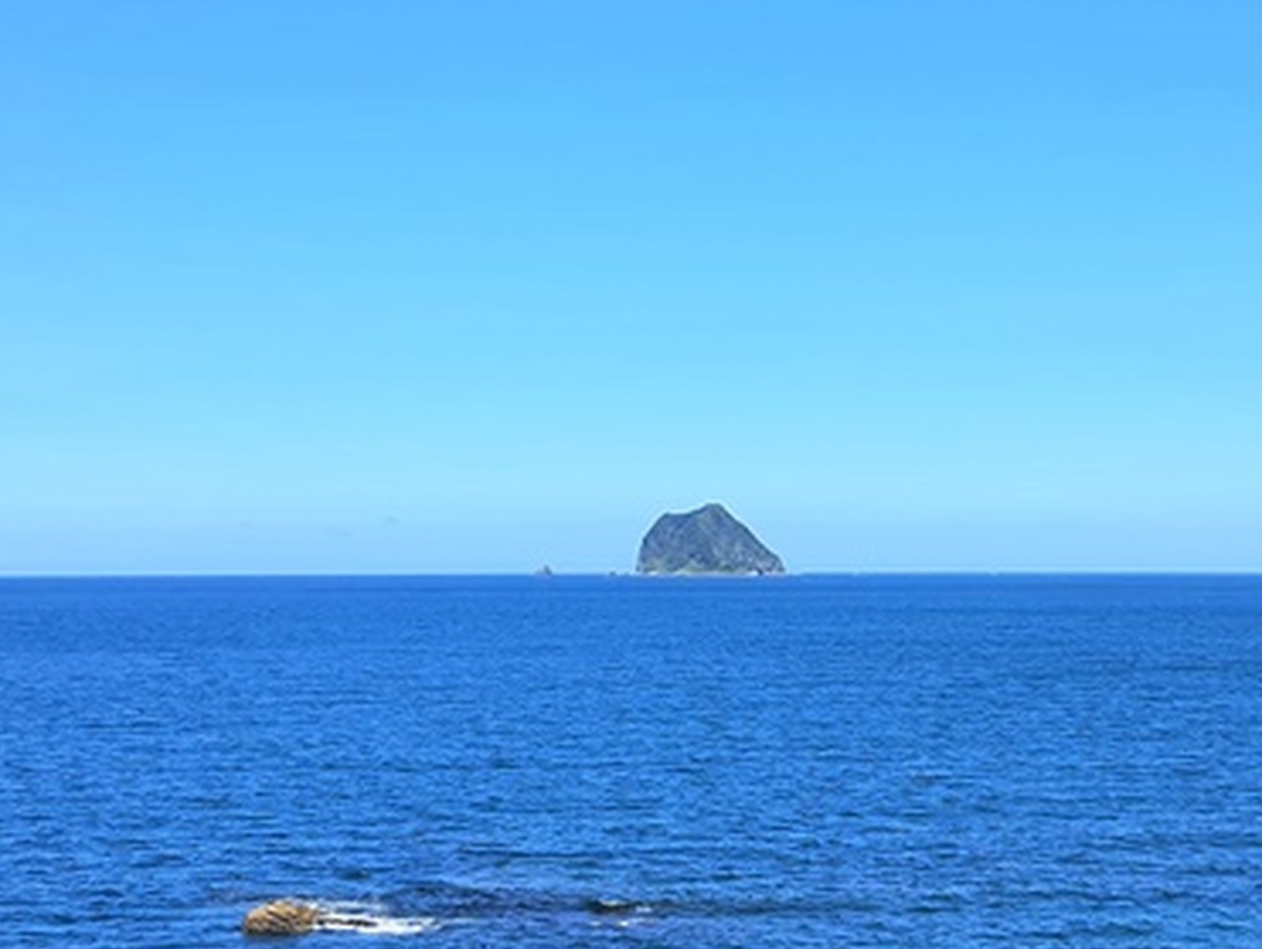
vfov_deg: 21.0
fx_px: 2554
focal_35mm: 70
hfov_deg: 27.6
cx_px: 810
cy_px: 354
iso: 50
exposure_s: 1/2824
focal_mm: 4.32
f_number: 1.7
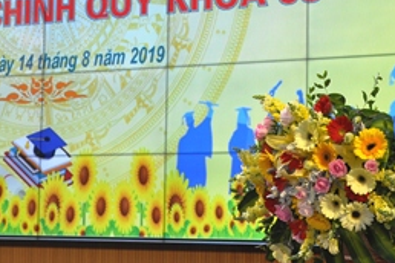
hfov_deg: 21.9
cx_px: 246
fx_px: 1020
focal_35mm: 93
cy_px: 34
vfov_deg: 14.6
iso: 400
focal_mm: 32
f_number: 5
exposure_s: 1/100
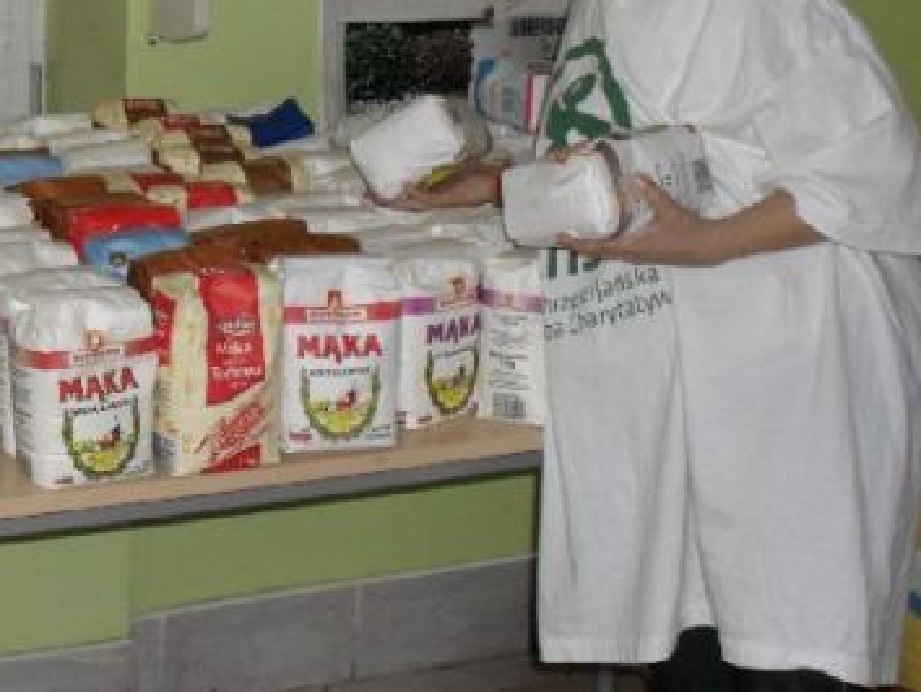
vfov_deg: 18.6
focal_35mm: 79
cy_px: 234
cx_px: 140
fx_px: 2103
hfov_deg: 24.2
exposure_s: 1/45
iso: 200
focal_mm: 6.3
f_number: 3.2
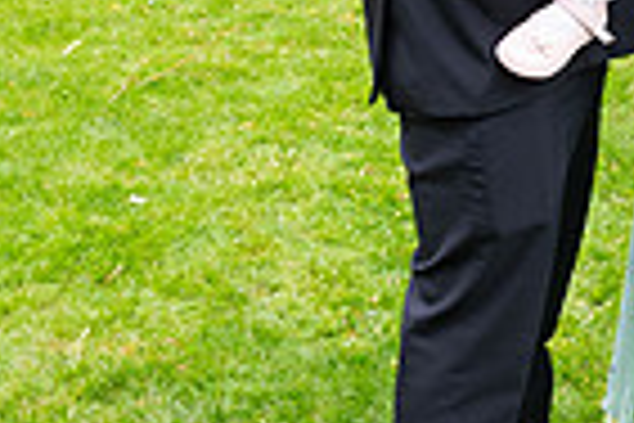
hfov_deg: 20.2
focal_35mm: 99
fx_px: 1743
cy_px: -92
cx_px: 562
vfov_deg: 13.4
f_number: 5
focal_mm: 24
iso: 400
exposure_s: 1/200
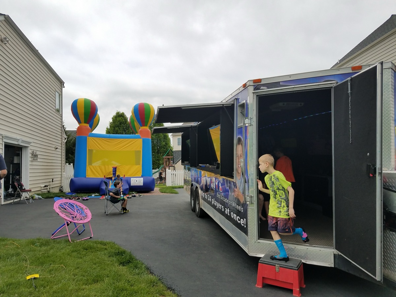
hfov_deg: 67.3
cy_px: 148
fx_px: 297
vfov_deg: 53.1
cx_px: 198
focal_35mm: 26
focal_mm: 4.2
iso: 40
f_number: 1.7
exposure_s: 1/2936
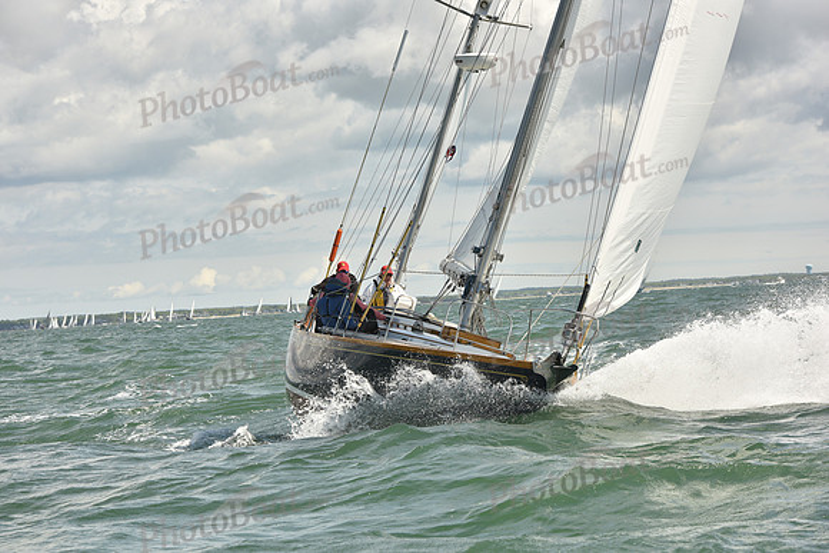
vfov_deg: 11.2
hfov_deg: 16.8
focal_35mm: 122
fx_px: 2810
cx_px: 414
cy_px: 276
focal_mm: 122
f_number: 9
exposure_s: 1/800
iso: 320
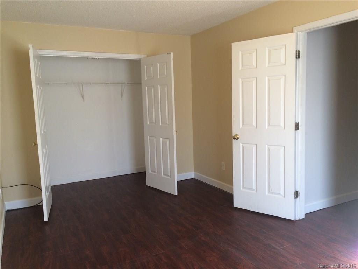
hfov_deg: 61.7
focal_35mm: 29
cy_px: 134
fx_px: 300
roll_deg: +2.8
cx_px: 179
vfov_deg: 48.2
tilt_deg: -8.7
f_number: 2.2
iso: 32
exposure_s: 1/30
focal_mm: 4.15
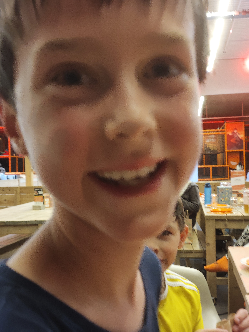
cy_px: 166
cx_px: 124
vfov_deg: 38.2
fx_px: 480
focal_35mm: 50
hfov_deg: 29.1
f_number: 2
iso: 1317
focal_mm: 7.1
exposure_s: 1/50
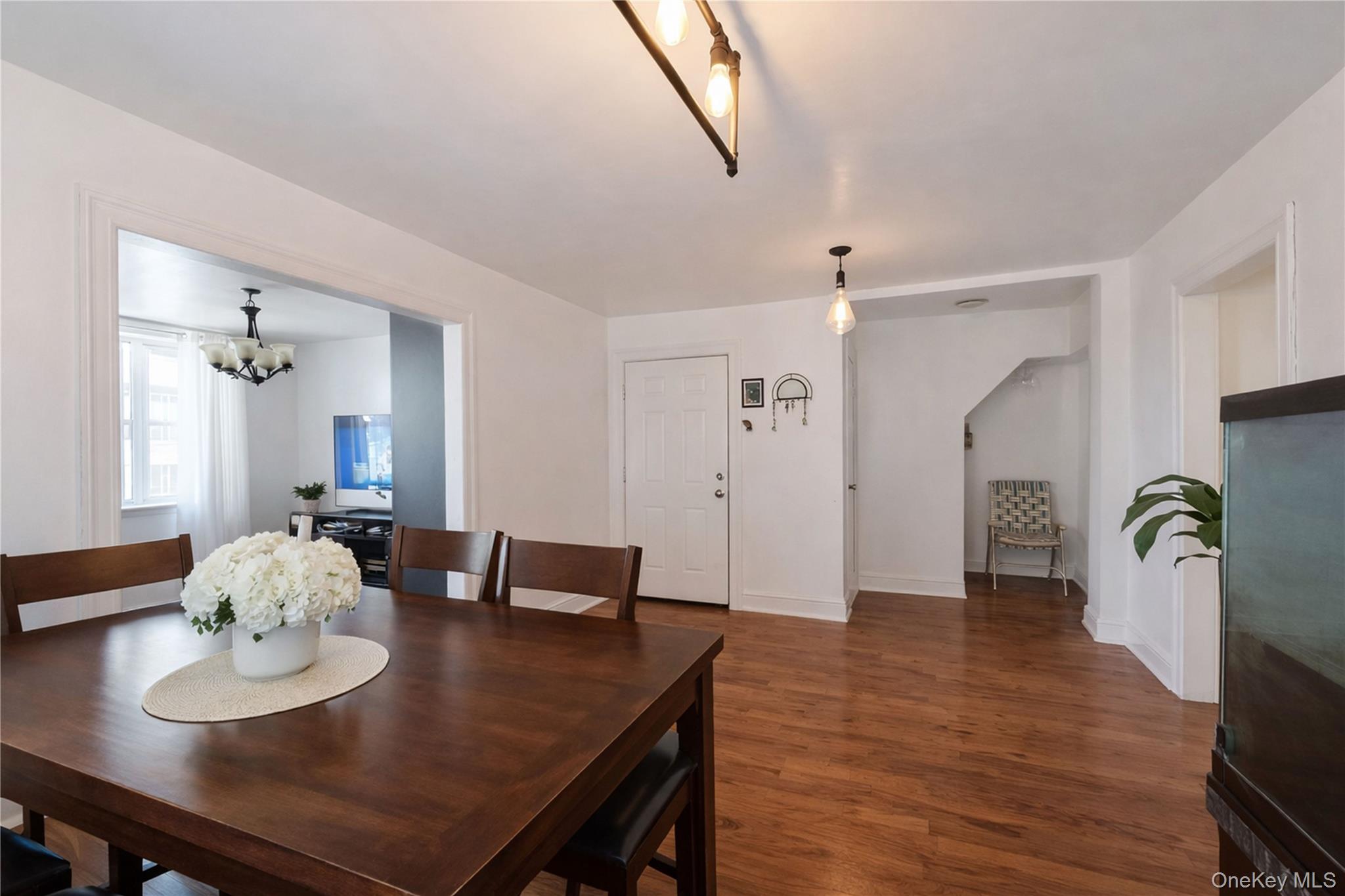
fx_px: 560
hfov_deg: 100.4
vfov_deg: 77.3
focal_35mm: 15
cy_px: 448
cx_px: 672
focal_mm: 10
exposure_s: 1/50
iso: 2000
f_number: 7.1
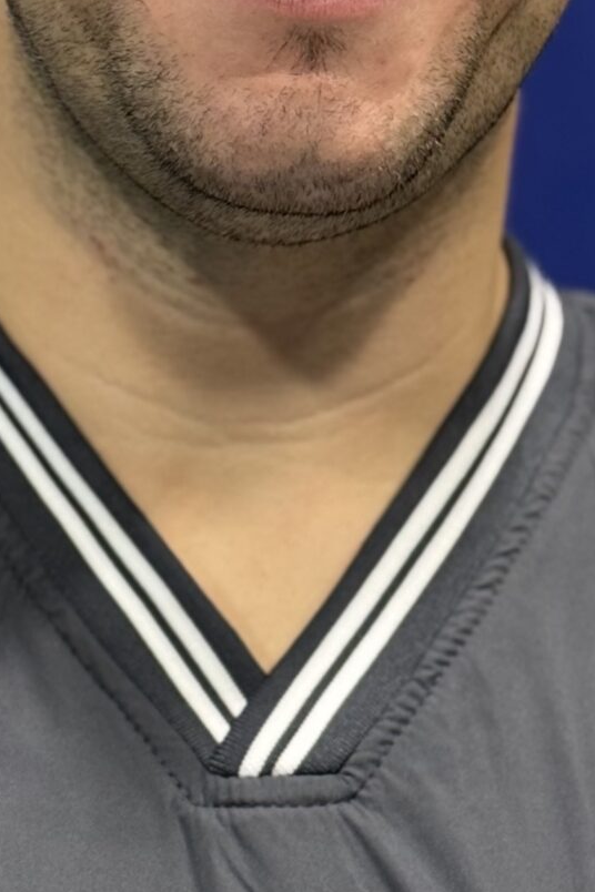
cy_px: 141
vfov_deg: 12.8
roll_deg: -0.4
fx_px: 3942
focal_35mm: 159
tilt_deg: -4.9
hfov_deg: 8.6
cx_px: 294
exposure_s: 1/60
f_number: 1.78
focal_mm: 6.76
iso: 125
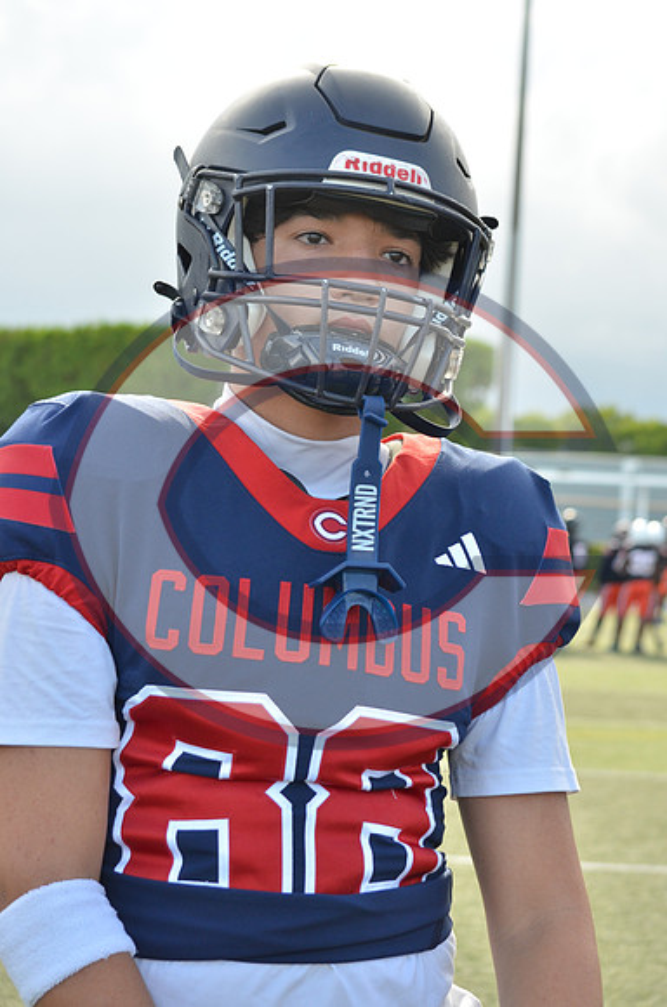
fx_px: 2304
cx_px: 334
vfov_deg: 24.7
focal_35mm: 82
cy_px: 504
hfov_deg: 16.5
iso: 500
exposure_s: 1/500
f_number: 6.3
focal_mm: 55
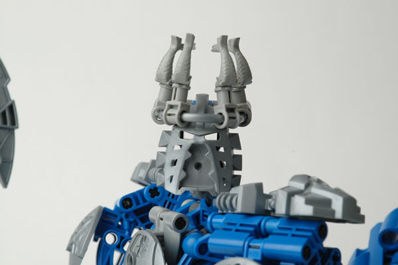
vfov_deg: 10.7
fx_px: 1408
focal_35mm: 128
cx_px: 199
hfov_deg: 16.1
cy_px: 132
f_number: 11
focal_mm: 85
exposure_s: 1/60
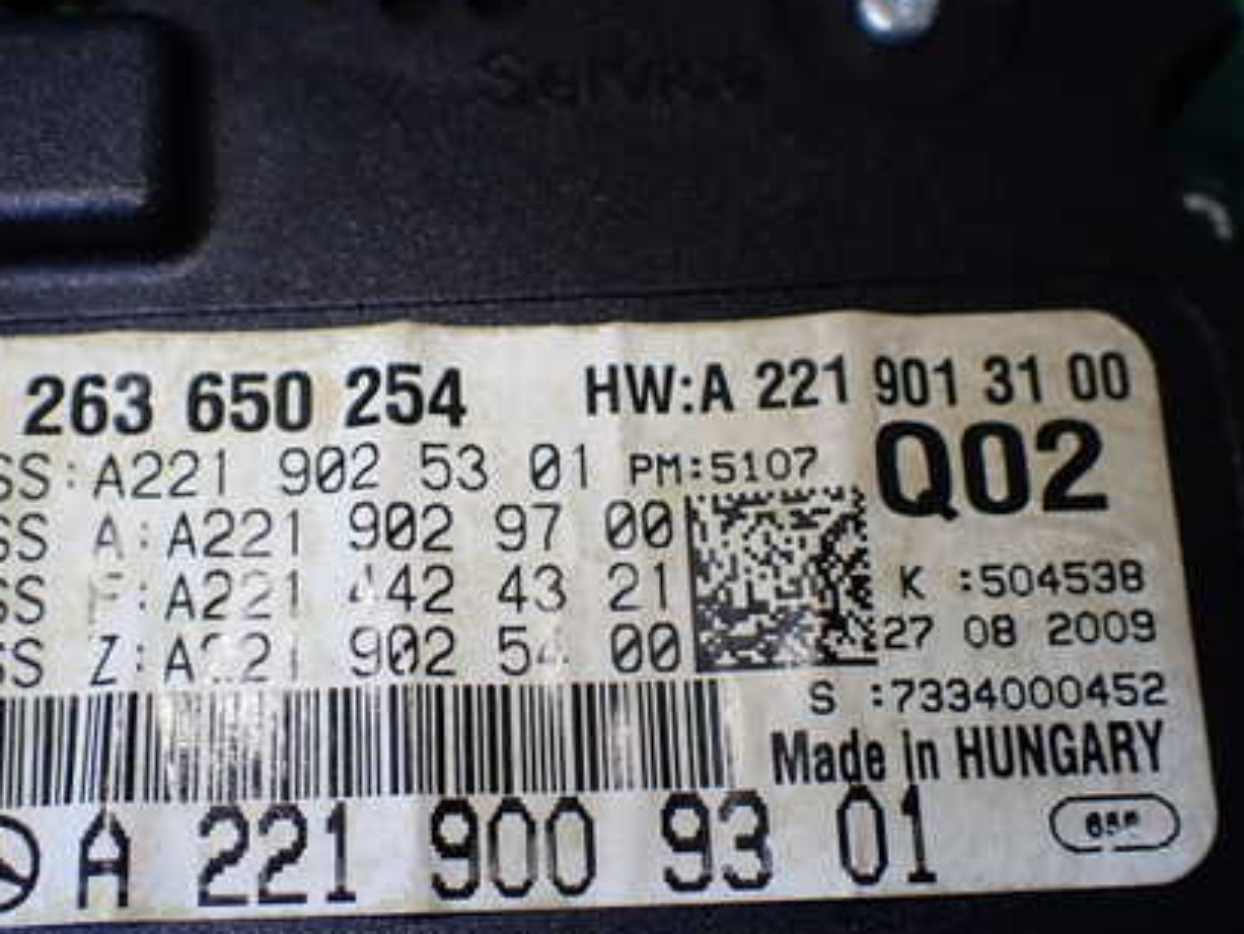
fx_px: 1582
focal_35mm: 44
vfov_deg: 32.9
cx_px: 538
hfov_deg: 42.8
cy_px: 496
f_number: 2.3
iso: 100
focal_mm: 5.4
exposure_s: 1/125
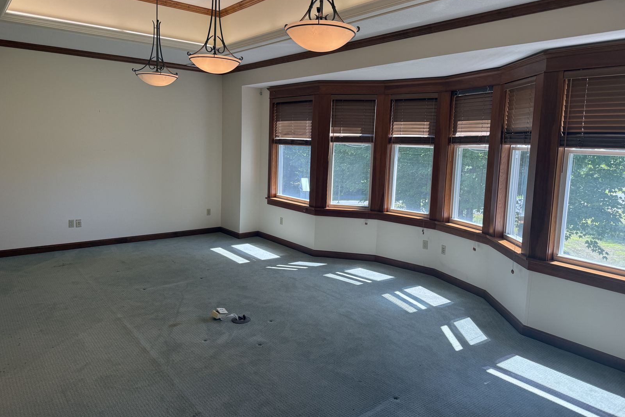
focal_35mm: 25
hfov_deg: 71.5
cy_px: 186
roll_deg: -2.4
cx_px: 312
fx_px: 434
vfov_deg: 51.2
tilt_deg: -5.7
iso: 100
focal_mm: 6.76
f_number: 1.78
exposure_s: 1/246
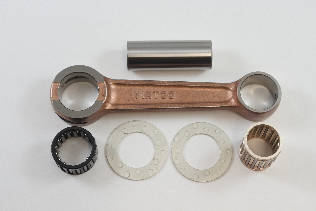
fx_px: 369
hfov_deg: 46.4
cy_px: 106
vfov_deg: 31.9
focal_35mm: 42
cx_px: 158
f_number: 4.2
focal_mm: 15.7
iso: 400
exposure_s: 1/160
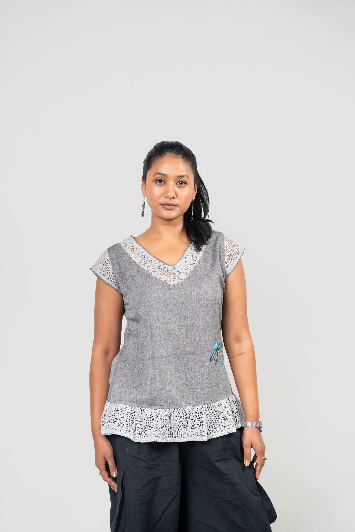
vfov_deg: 24.8
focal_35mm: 82
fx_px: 1213
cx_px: 178
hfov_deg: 16.7
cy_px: 266
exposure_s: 1/200
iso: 200
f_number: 4
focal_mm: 82
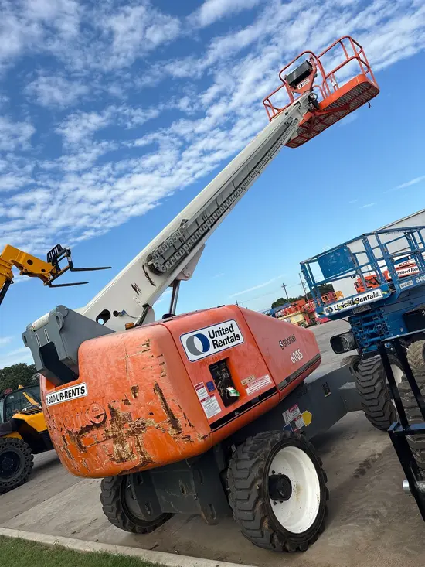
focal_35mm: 26
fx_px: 425
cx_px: 212
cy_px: 284
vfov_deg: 67.3
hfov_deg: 53.1
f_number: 1.6
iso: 50
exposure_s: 1/2985
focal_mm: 5.96
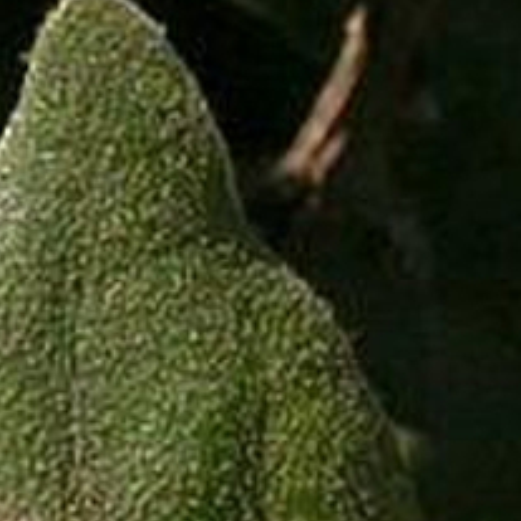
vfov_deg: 2.8
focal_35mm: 628
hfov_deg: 2.8
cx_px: -599
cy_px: 340
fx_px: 10694
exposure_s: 1/250
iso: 100
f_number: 6.8
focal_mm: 19.1
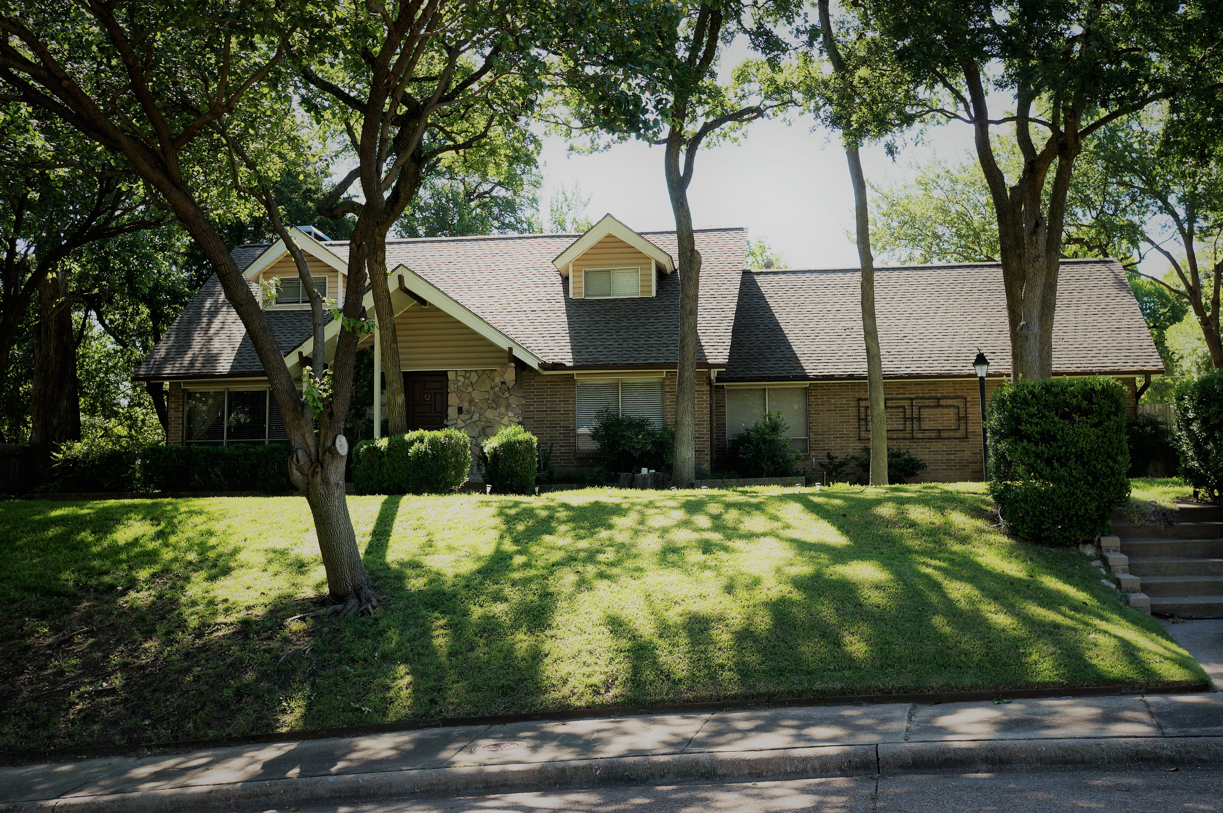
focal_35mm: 36
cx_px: 612
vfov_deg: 36.8
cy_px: 406
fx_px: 1222
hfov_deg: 53.2
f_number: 5.6
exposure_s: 1/160
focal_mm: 24
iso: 100
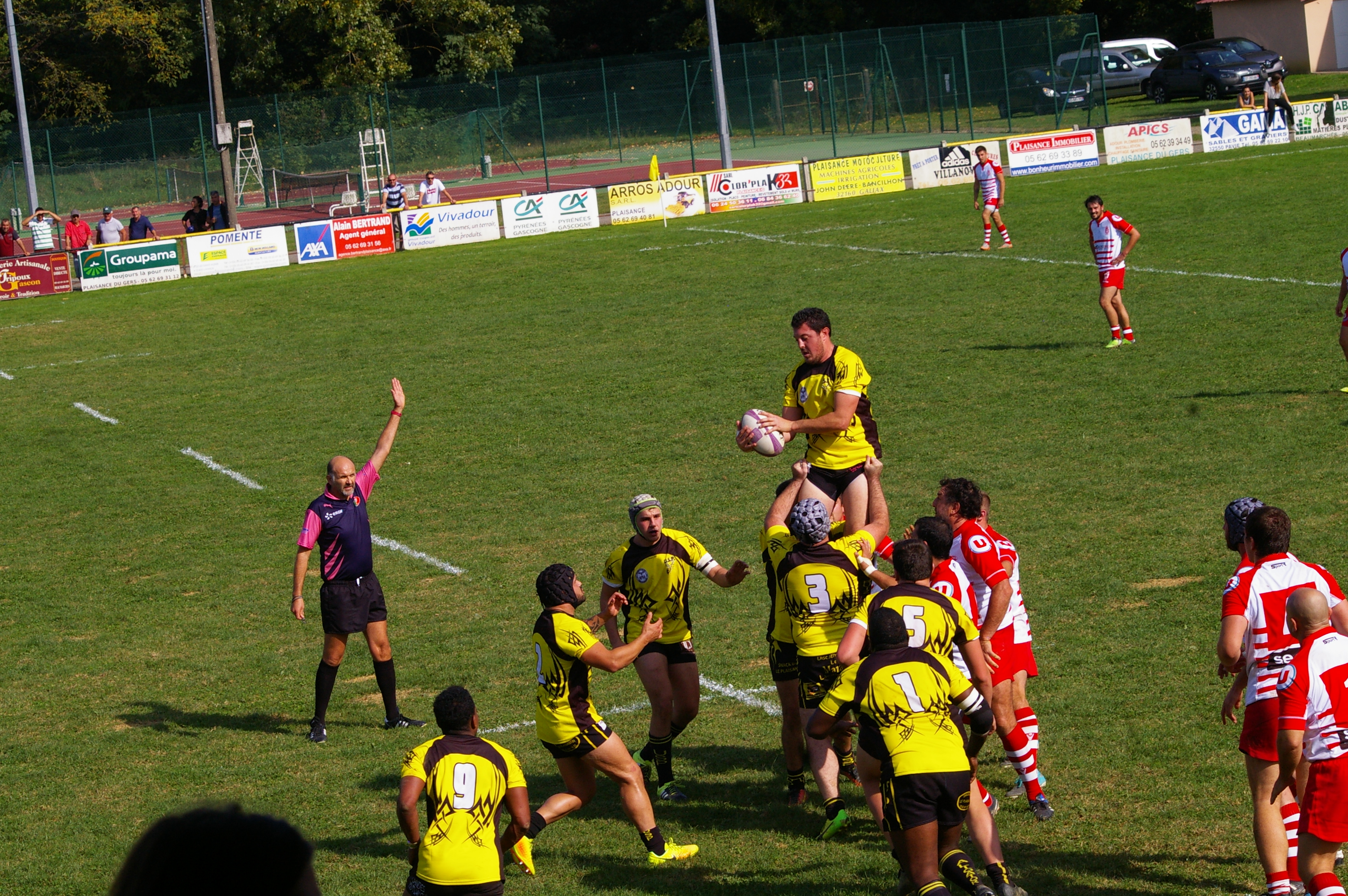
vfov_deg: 13.0
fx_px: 3928
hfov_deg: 19.5
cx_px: 674
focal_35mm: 105
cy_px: 448
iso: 400
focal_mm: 70
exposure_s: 1/750
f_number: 11
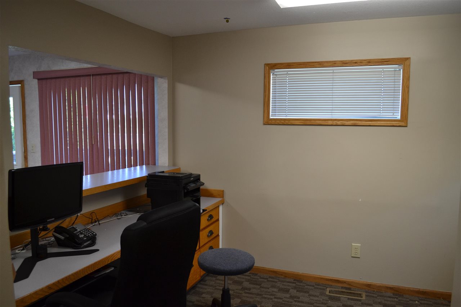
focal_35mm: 27
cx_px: 230
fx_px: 346
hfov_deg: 67.4
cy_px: 154
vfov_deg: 47.9
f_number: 3.5
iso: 500
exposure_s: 1/60
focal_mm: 18
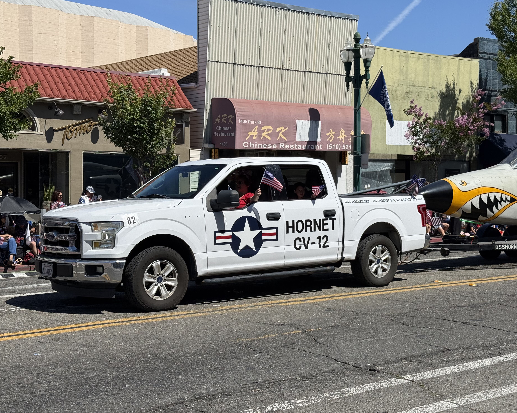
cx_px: 269
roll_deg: +0.2
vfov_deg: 29.7
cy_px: 203
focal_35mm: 51
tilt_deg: -1.4
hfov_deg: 36.7
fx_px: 780
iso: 64
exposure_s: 1/7874
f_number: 1.78
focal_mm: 6.76
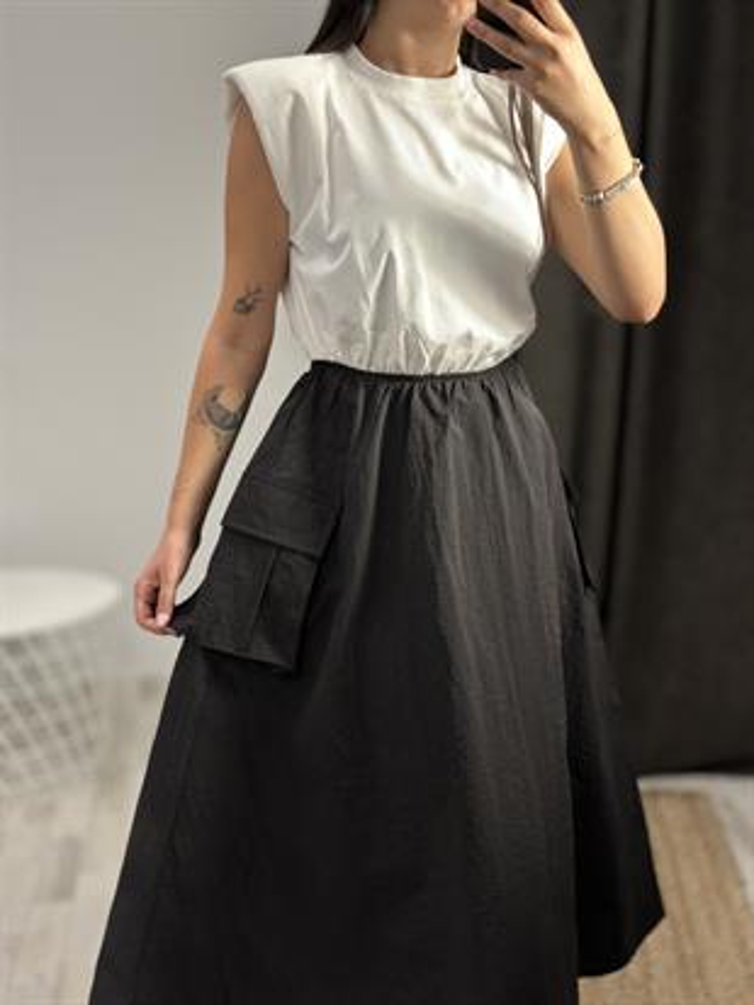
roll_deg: +2.5
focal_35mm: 48
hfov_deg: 30.3
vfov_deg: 39.6
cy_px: 502
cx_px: 377
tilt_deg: -33.4
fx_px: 1393
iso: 320
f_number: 1.78
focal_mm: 6.86
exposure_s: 1/50
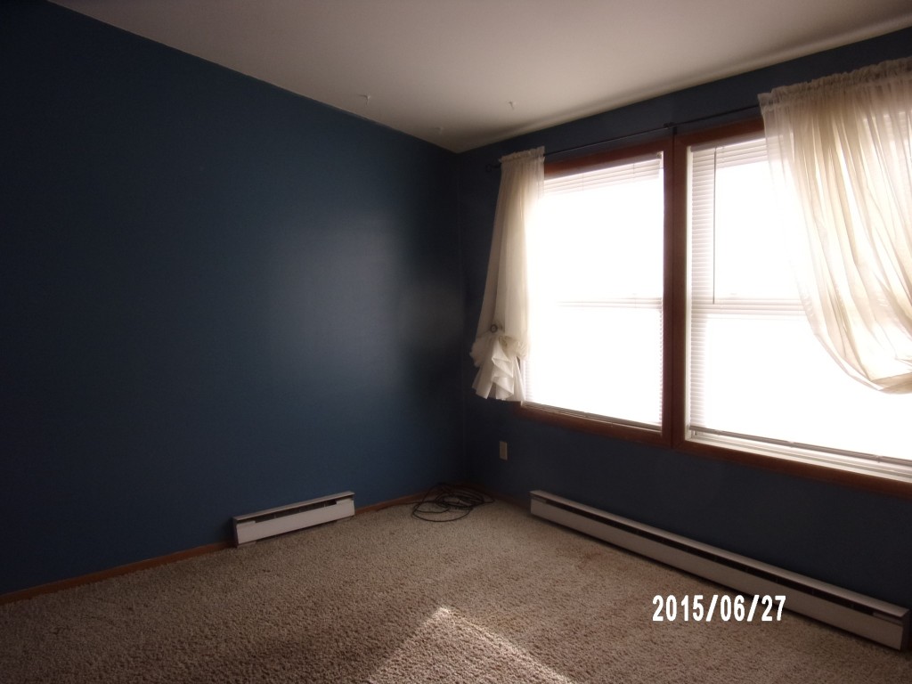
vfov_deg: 56.8
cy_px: 342
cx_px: 456
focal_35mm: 24
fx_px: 632
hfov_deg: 71.6
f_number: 3.3
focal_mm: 4.3
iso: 80
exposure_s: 1/70
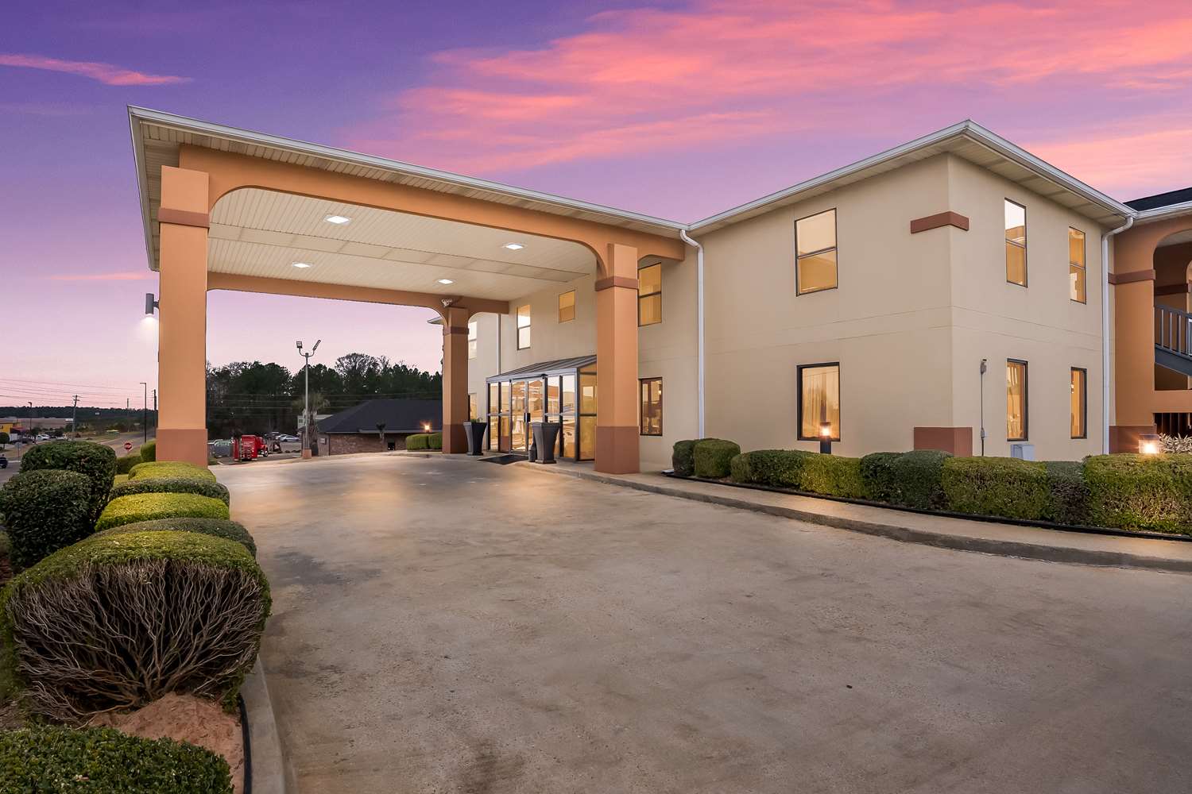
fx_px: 530
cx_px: 596
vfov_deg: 73.7
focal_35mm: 16
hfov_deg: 96.7
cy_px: 397
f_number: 9
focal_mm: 16
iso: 400
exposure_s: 1/30
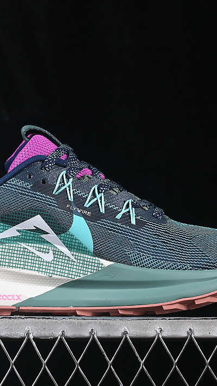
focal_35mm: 119
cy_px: 194
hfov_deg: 10.2
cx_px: 68
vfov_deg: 18.0
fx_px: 1217
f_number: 8
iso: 160
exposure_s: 1/80
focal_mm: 50
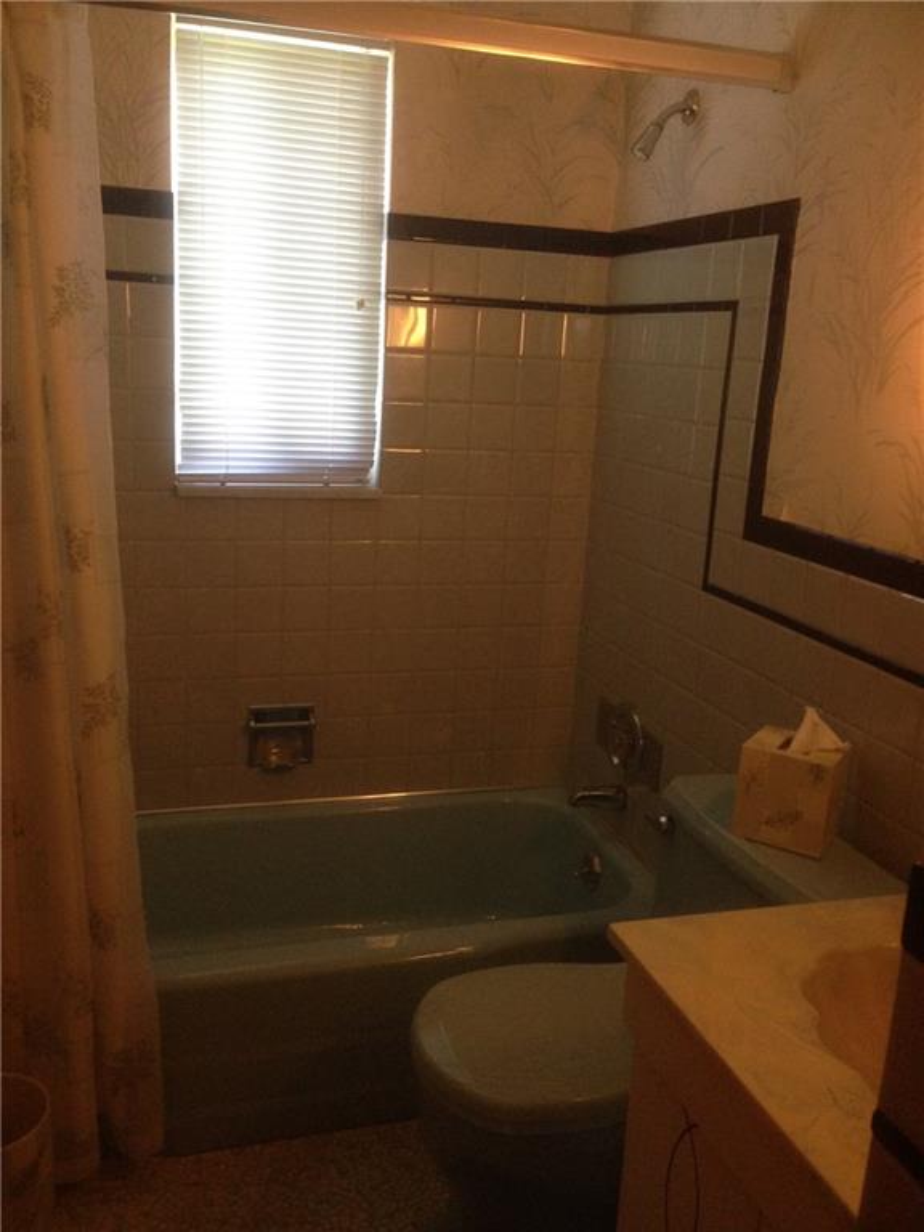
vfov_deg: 55.4
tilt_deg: -10.5
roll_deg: -2.9
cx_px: 462
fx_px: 1174
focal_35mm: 33
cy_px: 616
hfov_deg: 42.9
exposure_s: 1/20
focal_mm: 4.12
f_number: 2.4
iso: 250
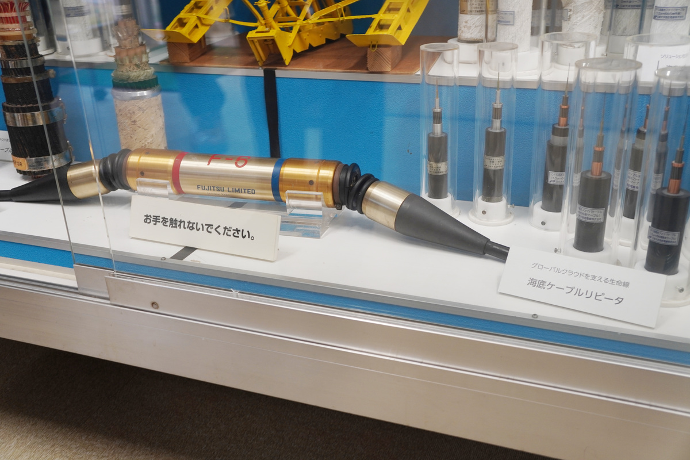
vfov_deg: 35.5
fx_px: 719
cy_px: 230
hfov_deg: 51.3
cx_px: 345
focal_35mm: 38
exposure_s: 1/40
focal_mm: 25
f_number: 4
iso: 320
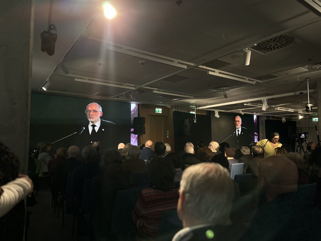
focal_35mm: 24
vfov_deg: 56.8
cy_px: 120
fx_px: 223
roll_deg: -0.3
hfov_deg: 71.6
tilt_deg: +4.3
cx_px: 160
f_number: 1.78
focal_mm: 6.86
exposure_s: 1/60
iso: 500
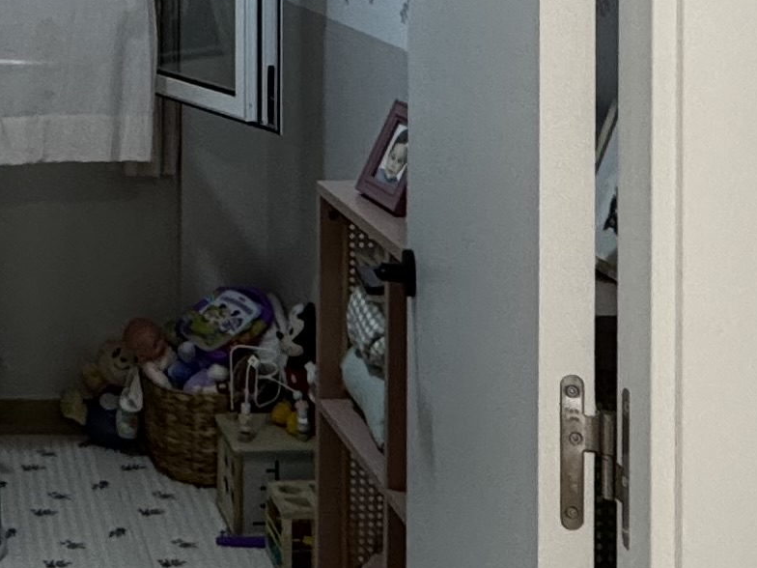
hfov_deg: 25.4
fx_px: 1575
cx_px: -33
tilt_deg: +1.3
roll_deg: -0.7
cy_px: -185
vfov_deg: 18.9
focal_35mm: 72
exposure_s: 1/50
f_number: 2.2
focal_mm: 2.22
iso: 200
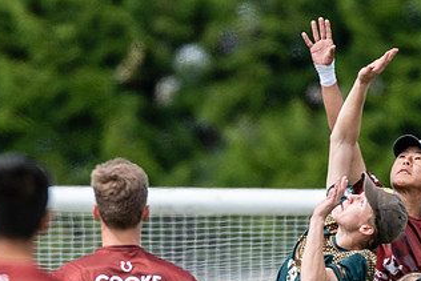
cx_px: 264
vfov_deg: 0.7
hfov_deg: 1.0
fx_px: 23375
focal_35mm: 1998
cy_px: 306
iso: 360
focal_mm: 400
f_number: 4
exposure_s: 1/1600
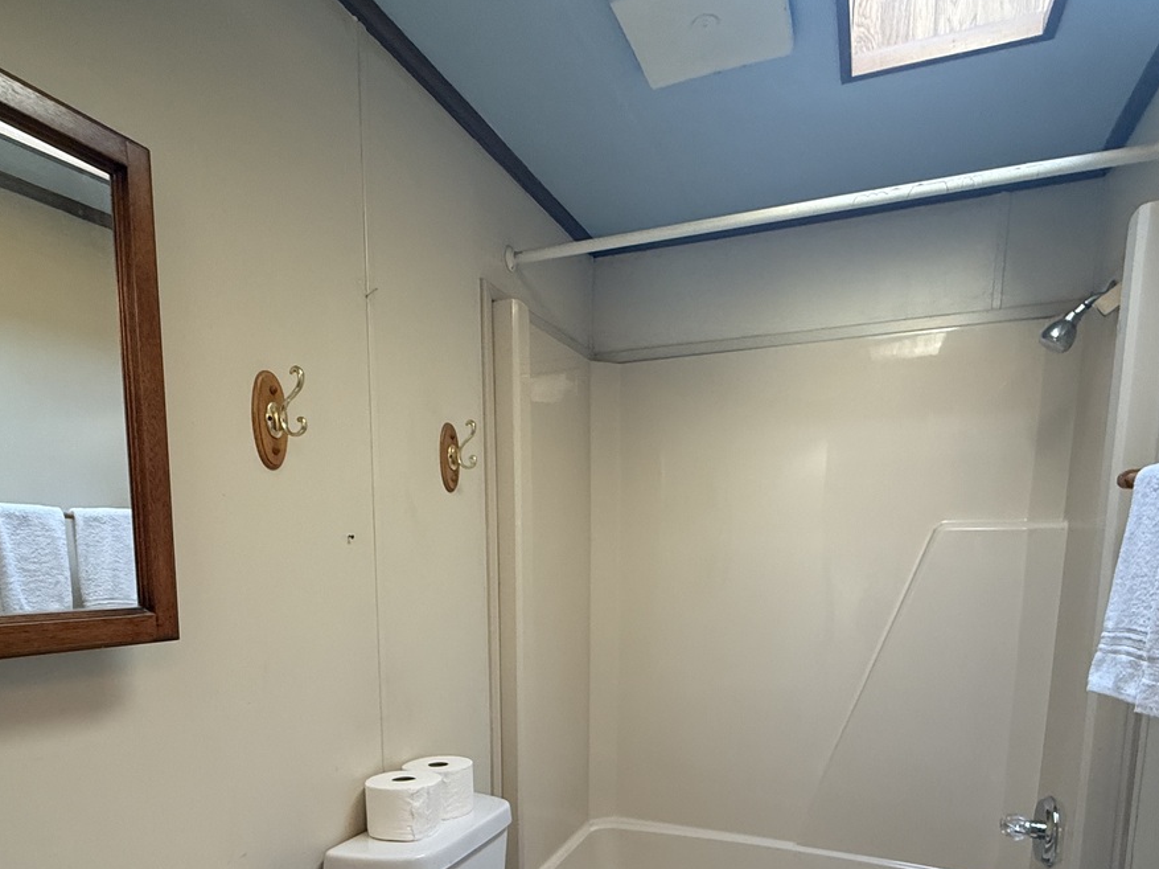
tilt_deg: -8.2
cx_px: 544
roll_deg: +0.6
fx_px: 770
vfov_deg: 55.6
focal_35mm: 23
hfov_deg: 73.9
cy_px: 665
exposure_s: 1/60
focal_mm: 2.22
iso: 250
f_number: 2.2
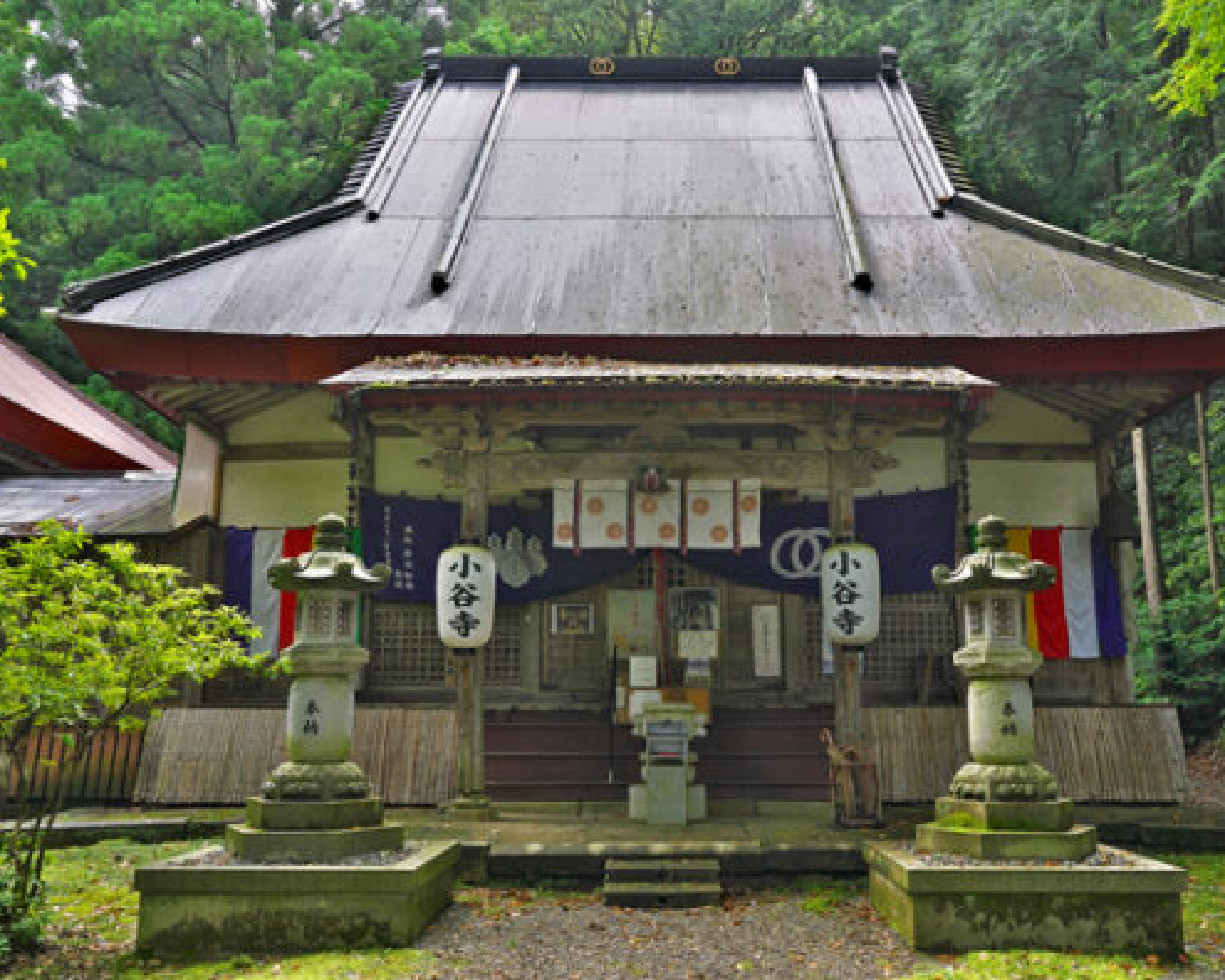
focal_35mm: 33
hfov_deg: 54.1
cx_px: 668
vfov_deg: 44.5
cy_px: 490
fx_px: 1196
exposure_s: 1/80
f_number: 10
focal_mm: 29
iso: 320
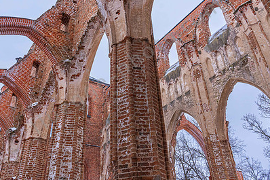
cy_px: 64
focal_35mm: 35
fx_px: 262
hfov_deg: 54.4
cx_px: 127
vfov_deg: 37.5
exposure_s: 1/100
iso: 400
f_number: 8
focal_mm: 24
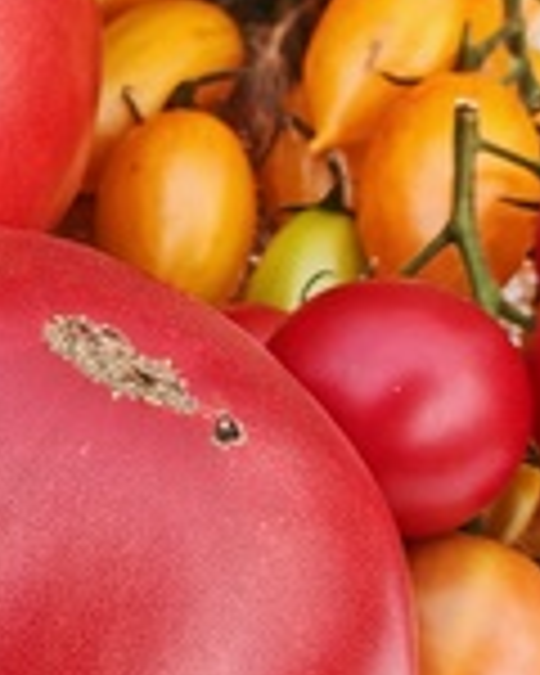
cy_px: 322
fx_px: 2597
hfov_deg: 11.3
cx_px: -322
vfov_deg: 14.8
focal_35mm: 130
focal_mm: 6.83
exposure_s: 1/360
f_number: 2
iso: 50
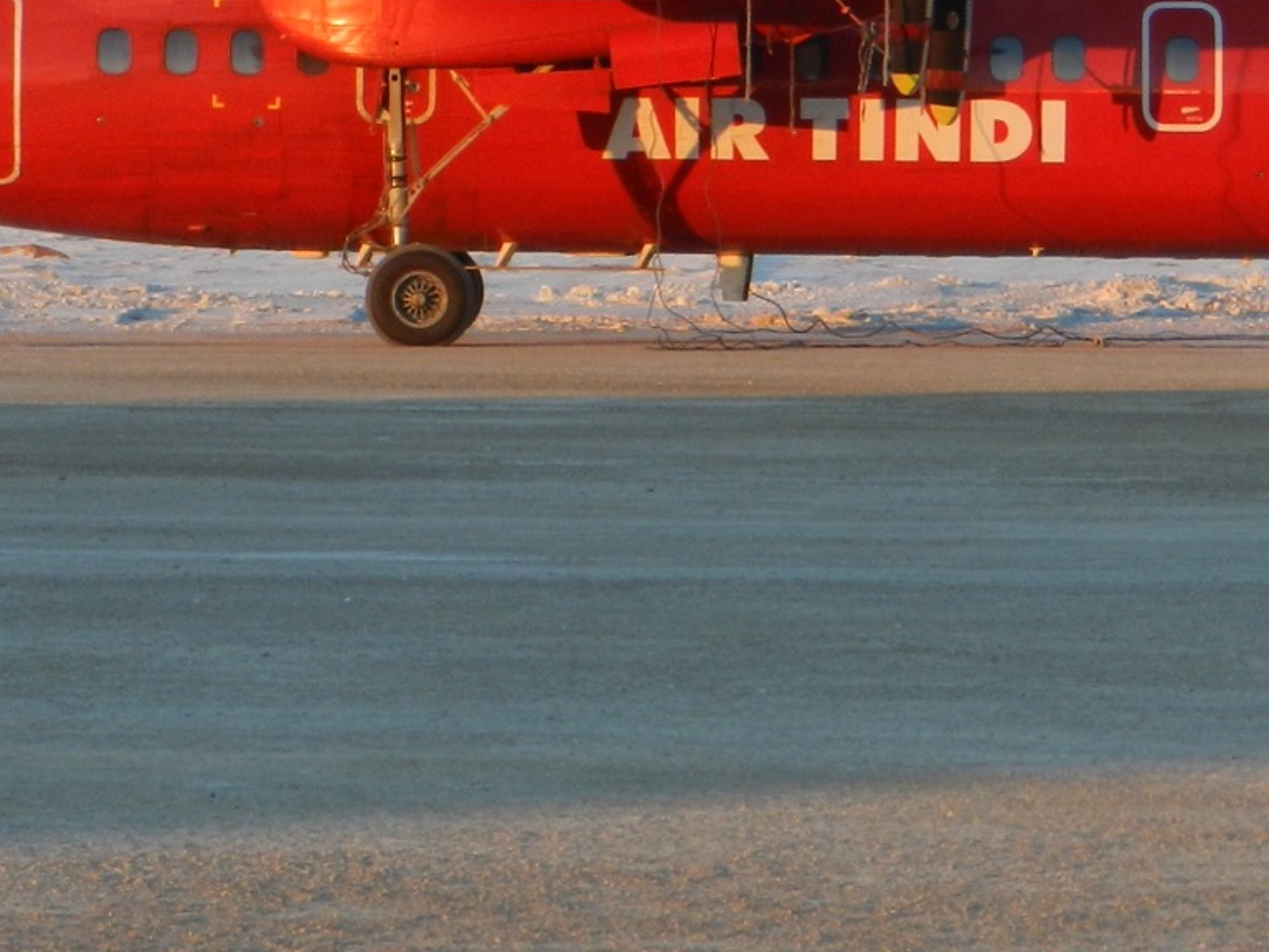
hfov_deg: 6.9
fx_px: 10523
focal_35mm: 287
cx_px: 193
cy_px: -28
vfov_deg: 5.2
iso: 160
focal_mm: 20.5
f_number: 4.8
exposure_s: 1/160
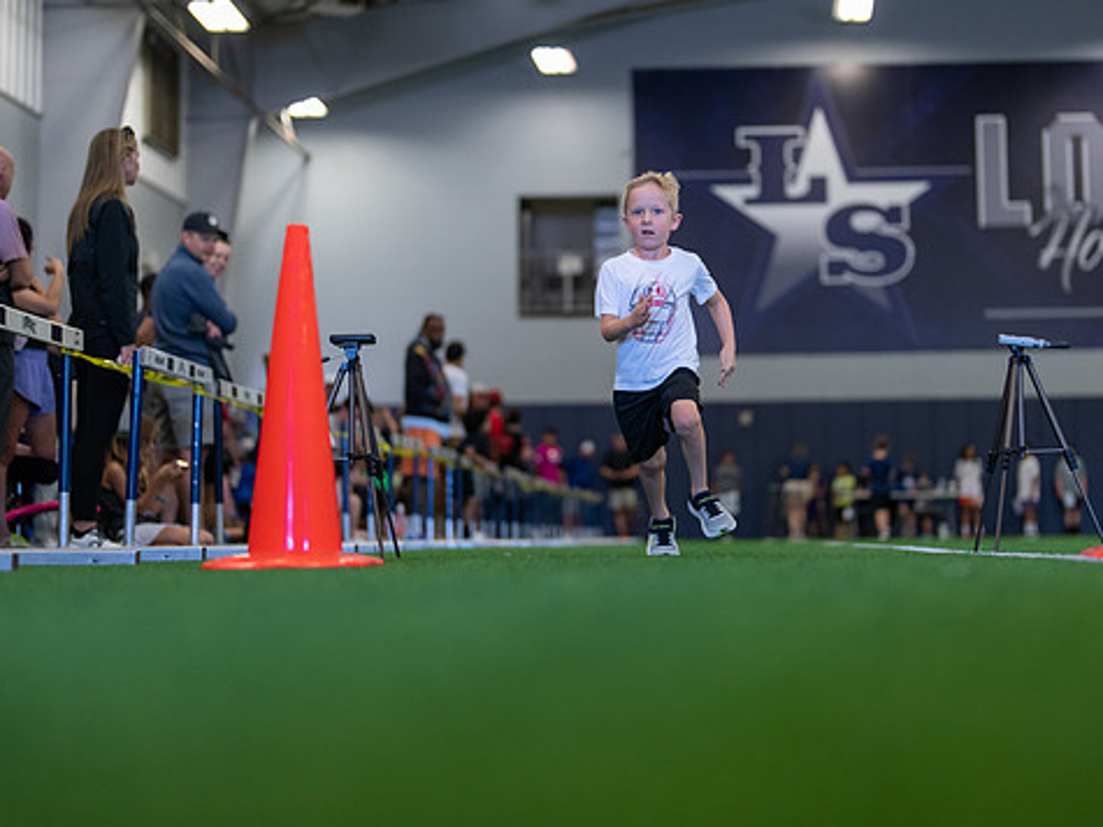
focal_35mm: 65
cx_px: 641
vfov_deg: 22.6
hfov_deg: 29.8
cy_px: 367
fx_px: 2071
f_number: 1.2
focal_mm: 50
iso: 1250
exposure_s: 1/1000
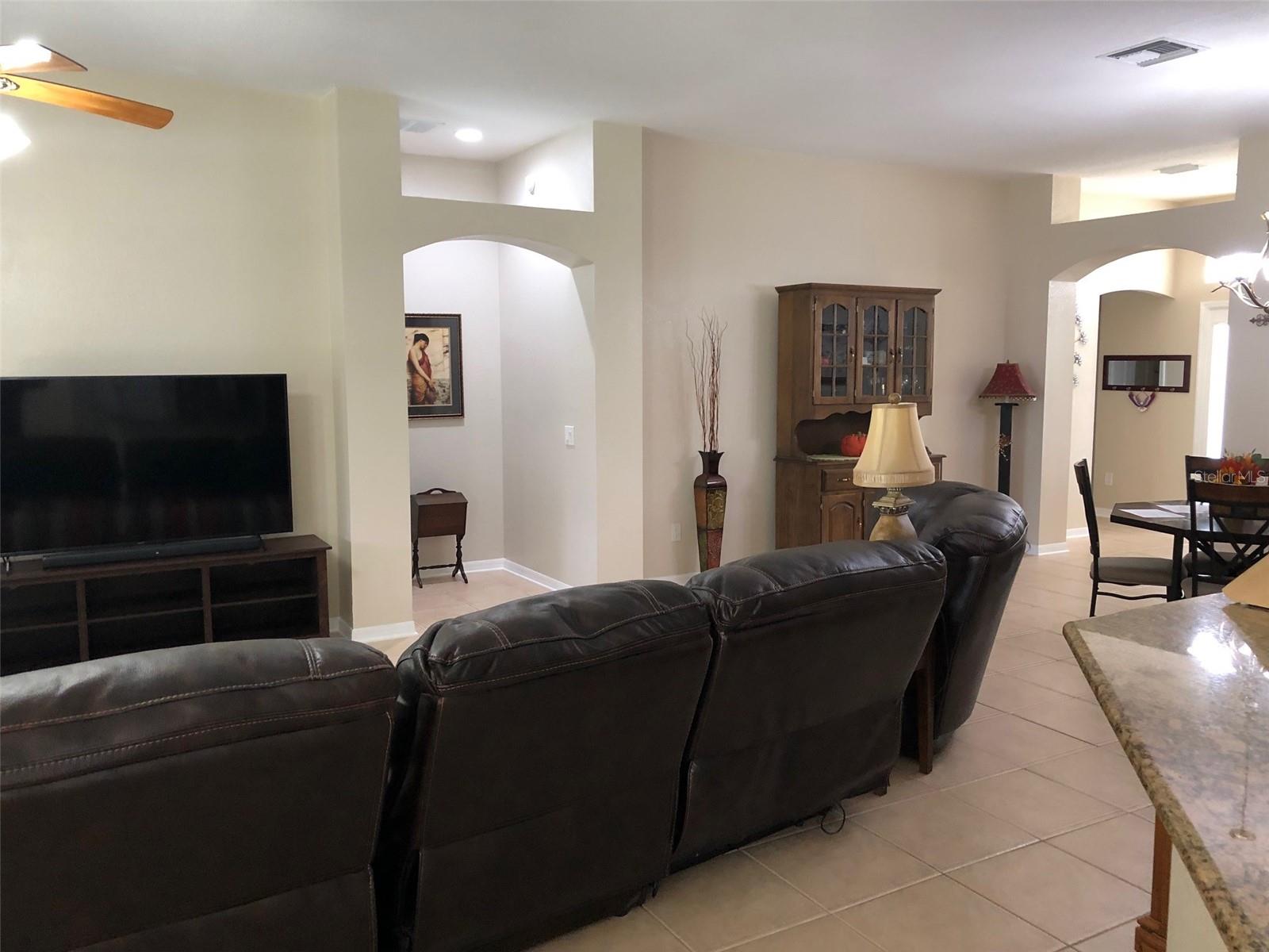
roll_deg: +0.6
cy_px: 476
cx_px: 634
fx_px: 1026
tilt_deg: -8.5
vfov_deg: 49.7
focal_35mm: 28
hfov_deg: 63.4
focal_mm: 3.99
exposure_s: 1/15
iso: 64
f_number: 1.8
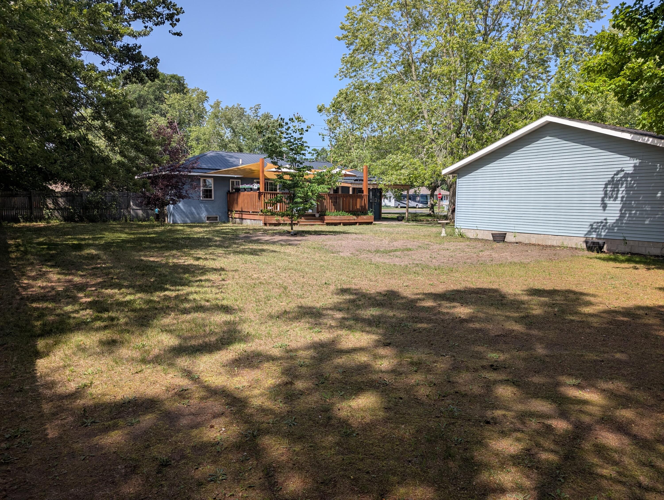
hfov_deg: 71.5
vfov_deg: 56.9
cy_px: 250
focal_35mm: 24
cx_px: 332
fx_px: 461
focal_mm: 6.9
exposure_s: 1/699
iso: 19
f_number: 1.68
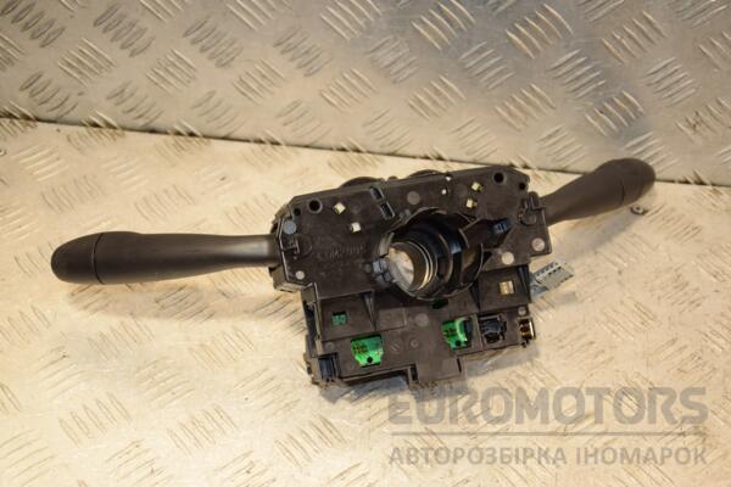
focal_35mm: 63
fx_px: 1279
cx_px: 366
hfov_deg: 31.9
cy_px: 244
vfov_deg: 21.6
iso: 800
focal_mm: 42
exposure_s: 1/200
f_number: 5
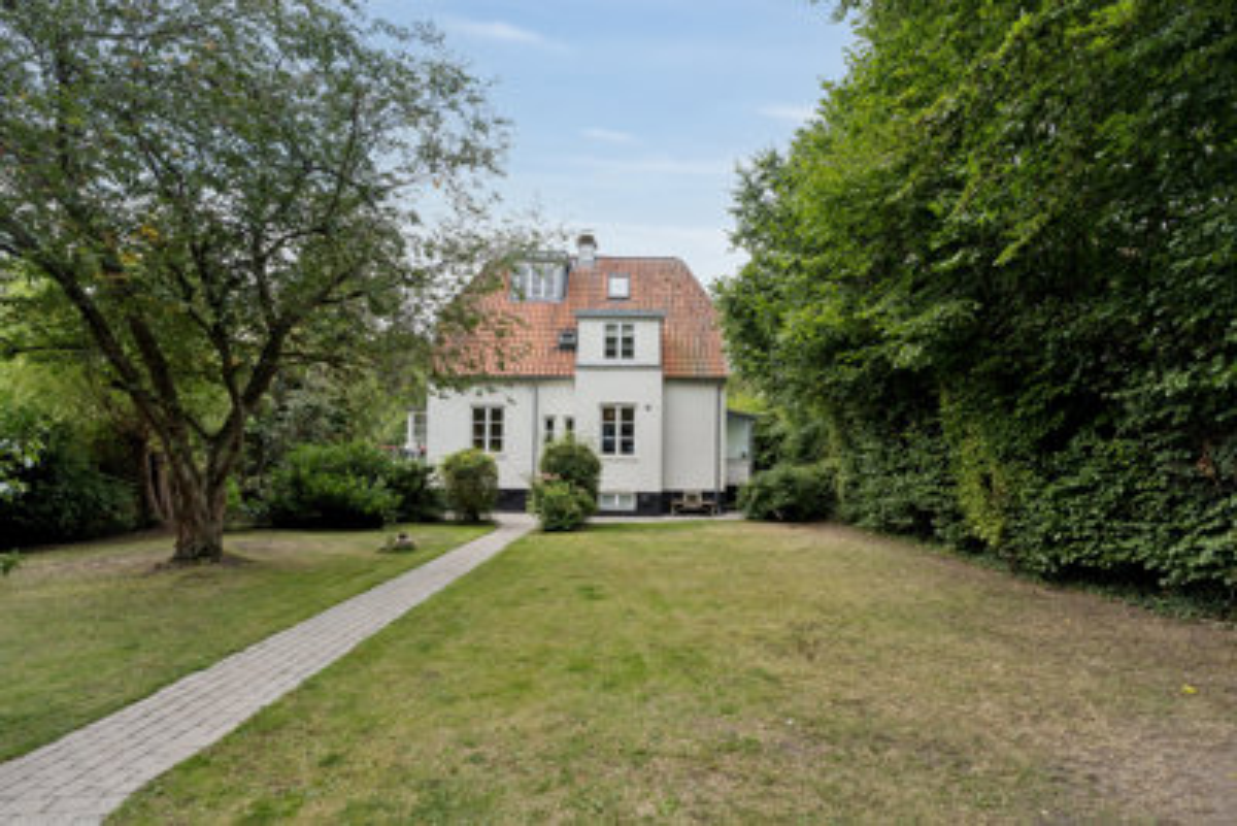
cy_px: 413
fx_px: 624
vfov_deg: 67.0
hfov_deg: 89.5
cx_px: 618
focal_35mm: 18
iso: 400
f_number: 7.1
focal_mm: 12.1
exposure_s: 1/400
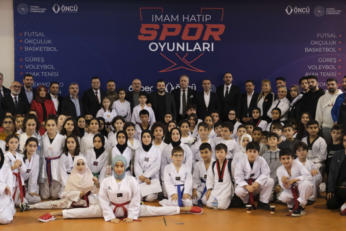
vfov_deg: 21.2
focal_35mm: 64
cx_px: 173
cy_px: 116
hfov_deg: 31.4
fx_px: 615
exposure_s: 1/100
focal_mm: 42.7
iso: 5000
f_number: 4.5
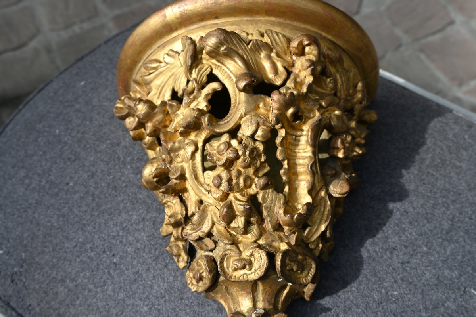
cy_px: 158
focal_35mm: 39
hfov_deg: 49.6
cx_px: 238
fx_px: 516
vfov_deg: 34.2
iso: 100
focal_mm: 26
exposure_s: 1/320
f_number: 6.3
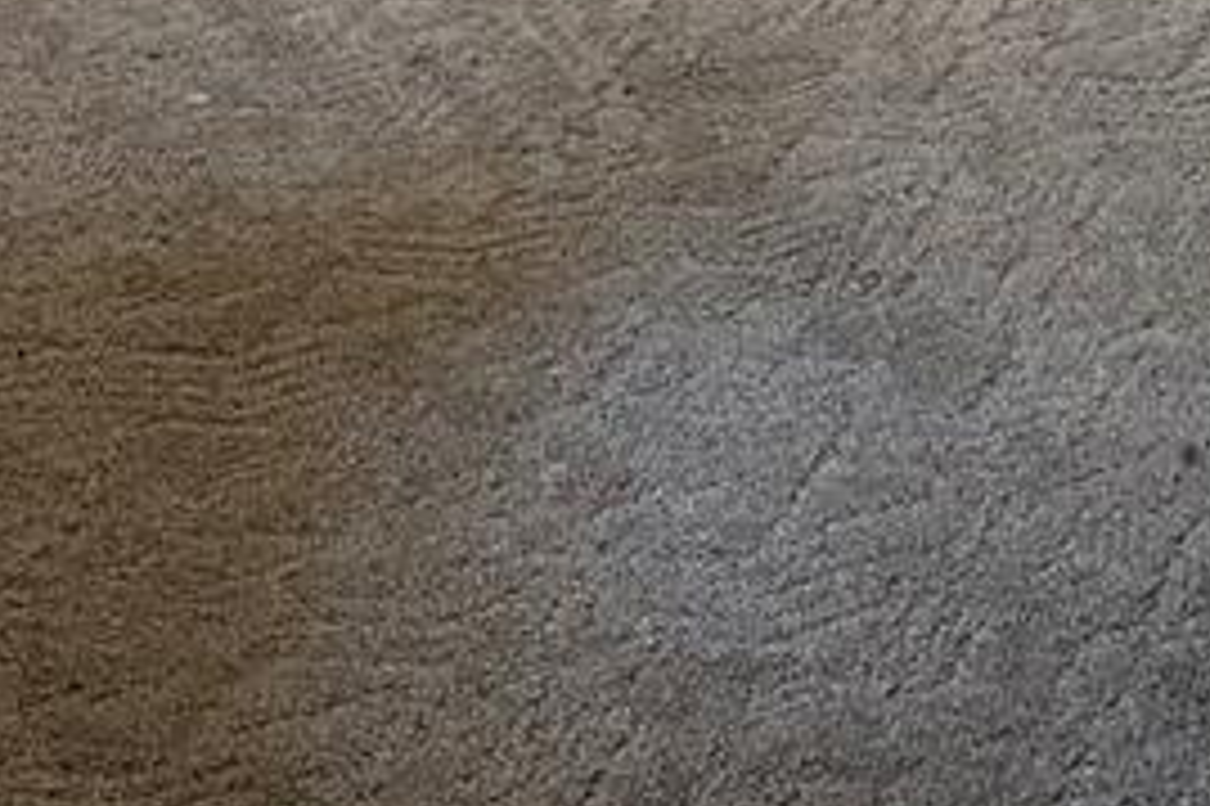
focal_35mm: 103
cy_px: -860
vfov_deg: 11.7
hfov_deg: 19.7
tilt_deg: -11.3
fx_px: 3460
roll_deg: +2.1
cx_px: 846
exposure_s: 1/60
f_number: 1.5
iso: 500
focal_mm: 5.7
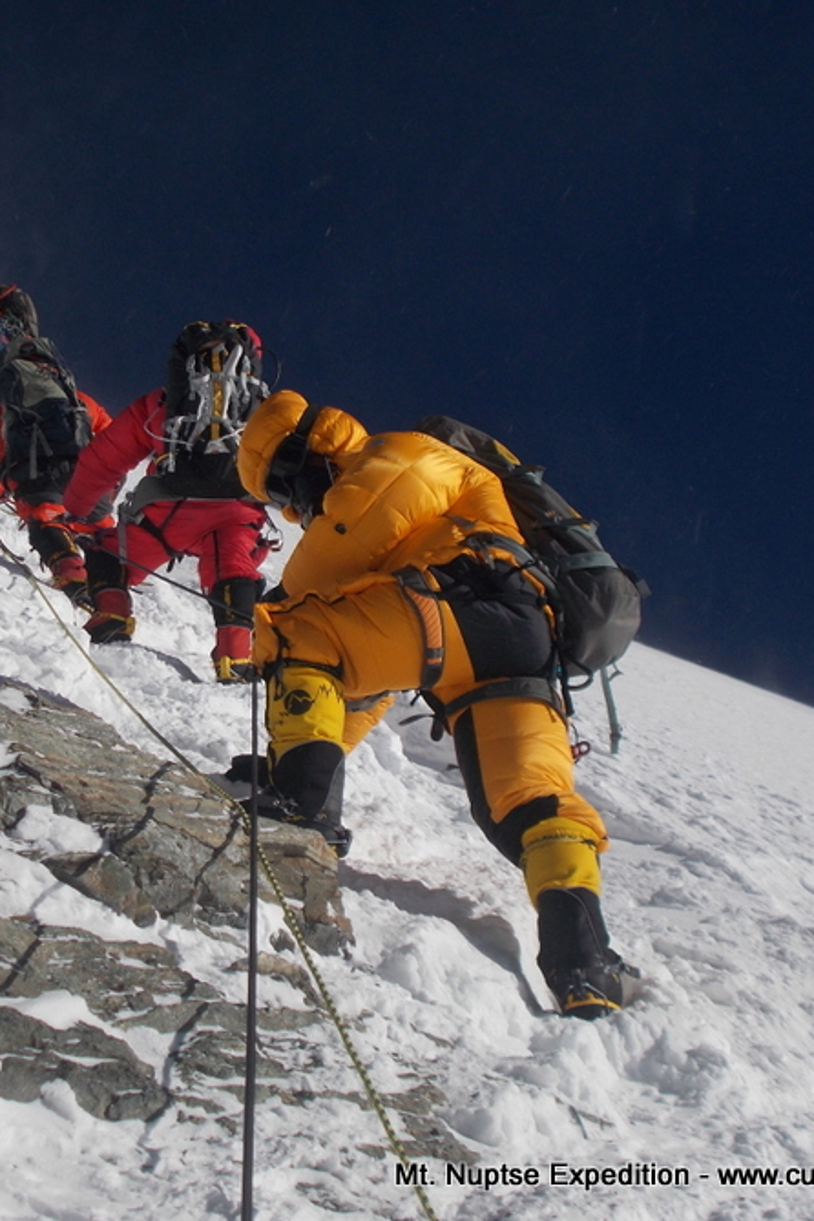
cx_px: 234
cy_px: 609
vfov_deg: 28.8
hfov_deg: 19.4
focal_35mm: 70
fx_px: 2374
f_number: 11.3
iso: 80
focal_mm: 9
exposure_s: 1/250
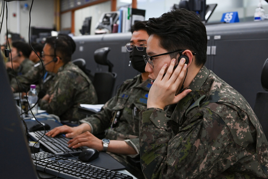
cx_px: 134
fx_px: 327
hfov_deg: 44.5
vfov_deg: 30.5
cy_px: 90
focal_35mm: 44
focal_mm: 44
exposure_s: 1/60
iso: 1600
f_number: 3.5
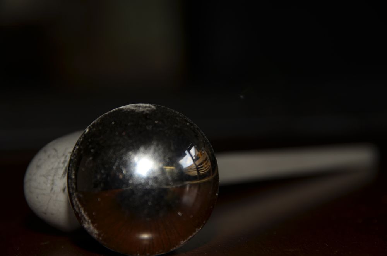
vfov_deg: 4.6
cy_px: 128
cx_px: 194
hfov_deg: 6.9
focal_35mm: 300
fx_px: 3218
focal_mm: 200
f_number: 10
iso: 100
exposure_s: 1/60
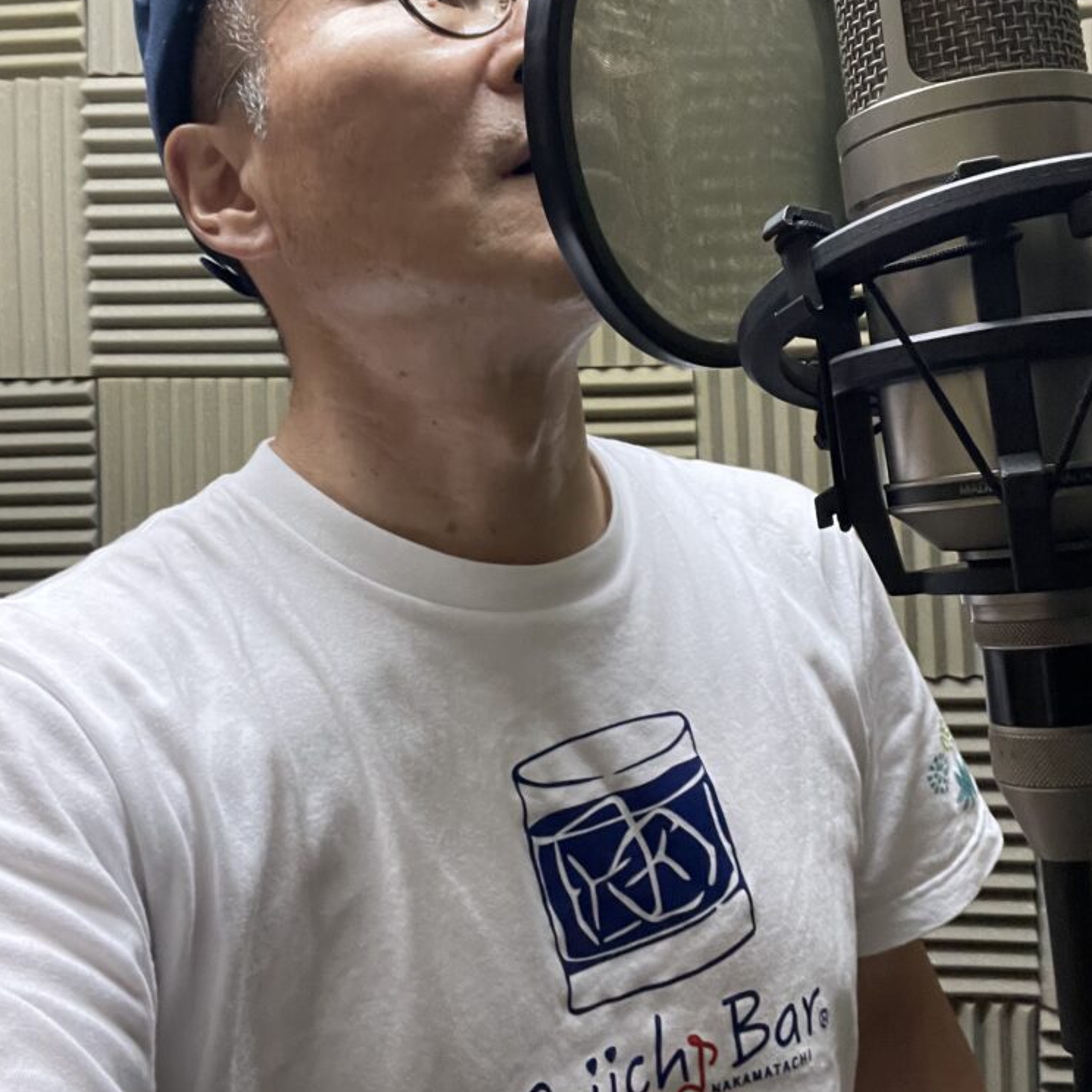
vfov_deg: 43.5
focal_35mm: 38
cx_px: 578
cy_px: 409
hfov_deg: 43.8
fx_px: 1356
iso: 500
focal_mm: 2.71
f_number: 2.2
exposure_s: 1/30
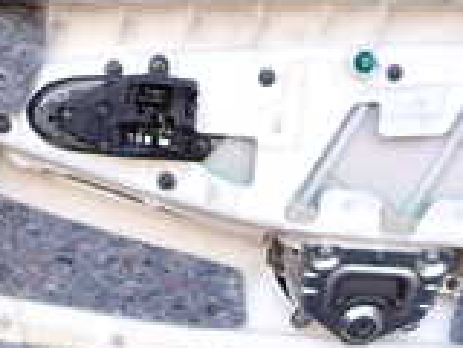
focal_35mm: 94
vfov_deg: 14.9
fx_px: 1257
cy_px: 484
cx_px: 200
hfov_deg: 20.9
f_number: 2
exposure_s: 1/100
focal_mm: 4.5
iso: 100
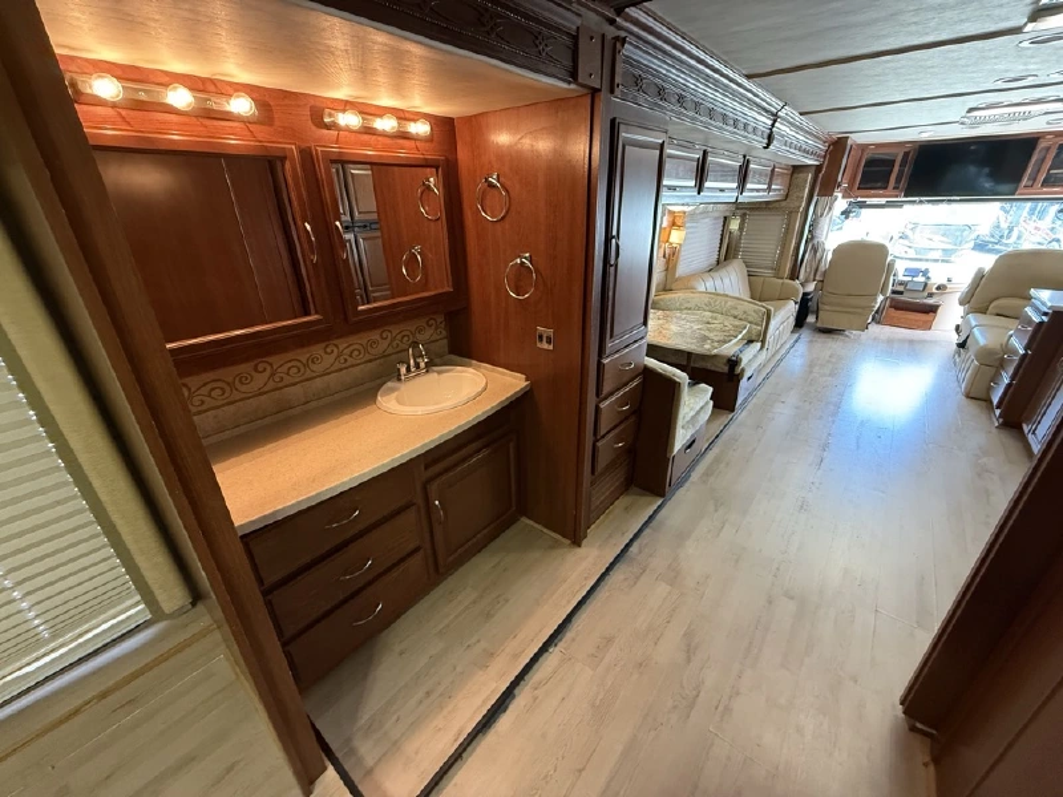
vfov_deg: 85.7
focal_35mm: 14
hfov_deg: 102.1
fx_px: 430
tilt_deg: -25.3
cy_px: 398
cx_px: 532
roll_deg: +0.8
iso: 640
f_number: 2.2
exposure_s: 1/60
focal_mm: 2.22
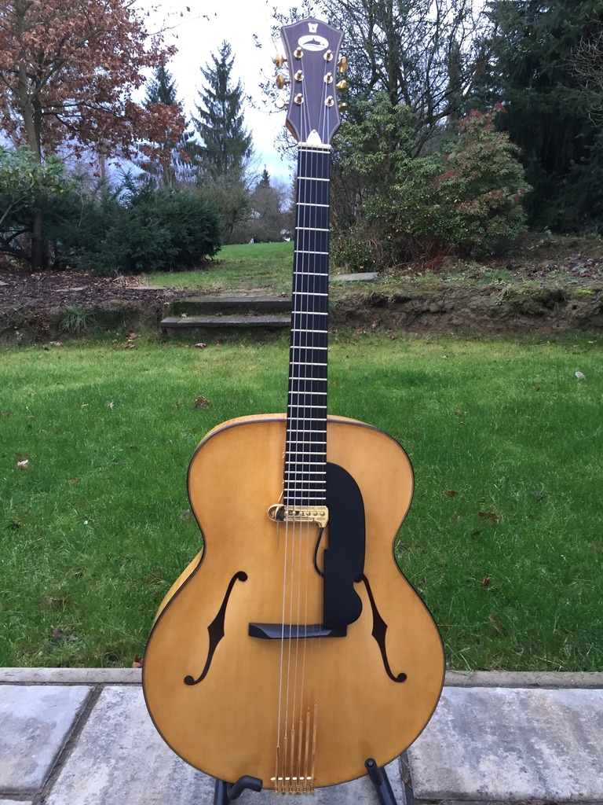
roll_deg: +2.1
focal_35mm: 29
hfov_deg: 48.2
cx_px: 302
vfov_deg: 61.7
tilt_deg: -13.4
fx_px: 674
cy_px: 402
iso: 100
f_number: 2.2
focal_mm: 4.15
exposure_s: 1/33
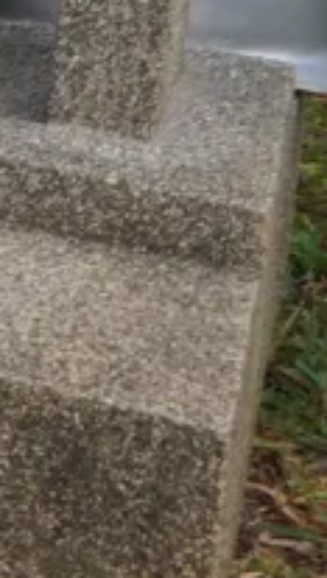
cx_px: -2186
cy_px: -440
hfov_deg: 4.0
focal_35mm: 155
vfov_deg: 12.7
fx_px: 2381
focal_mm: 16
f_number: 8
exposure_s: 1/100
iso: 100
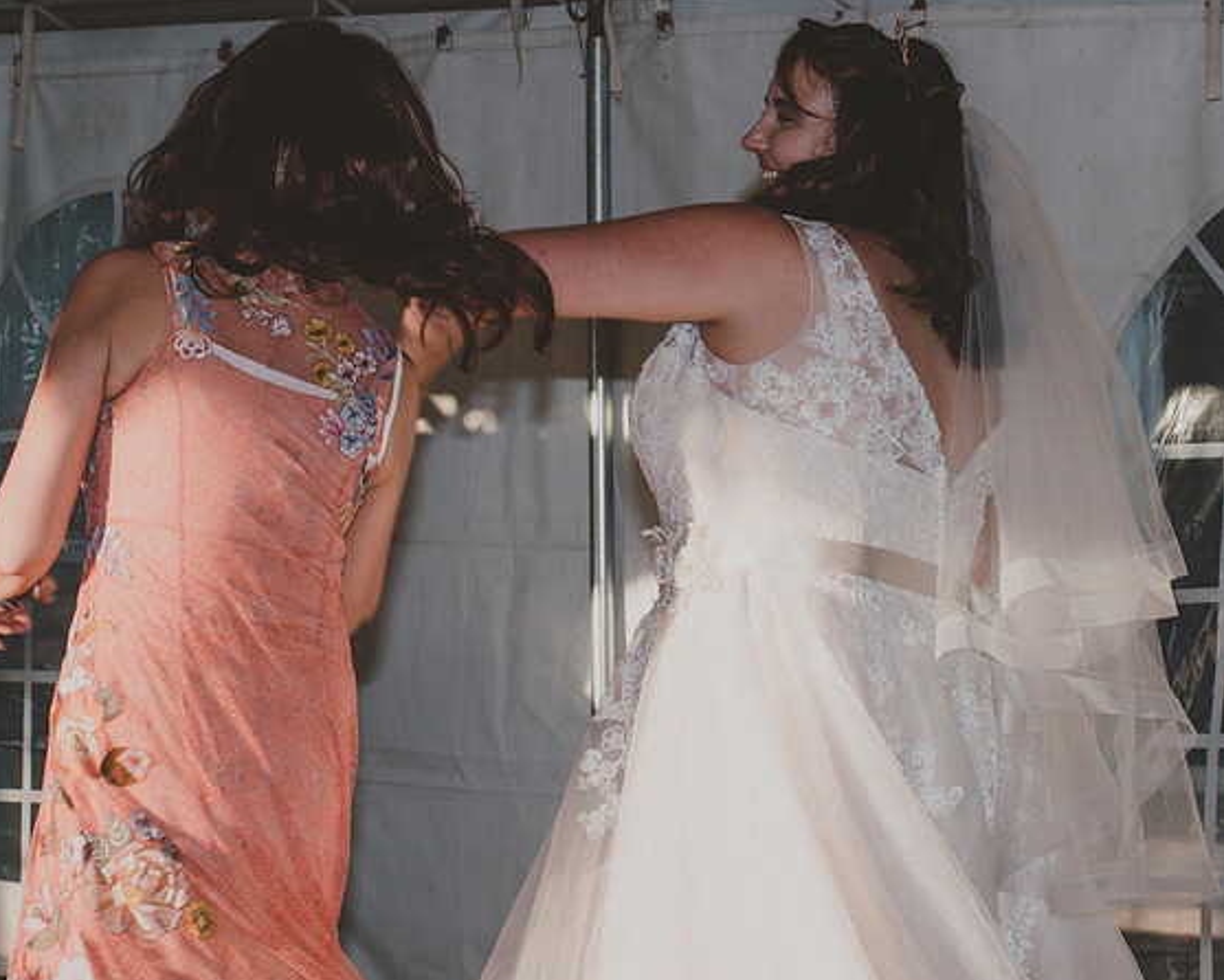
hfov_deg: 13.9
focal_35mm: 139
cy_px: 409
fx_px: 5037
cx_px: 627
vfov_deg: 11.1
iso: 100
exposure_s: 1/200
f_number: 11
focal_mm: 70
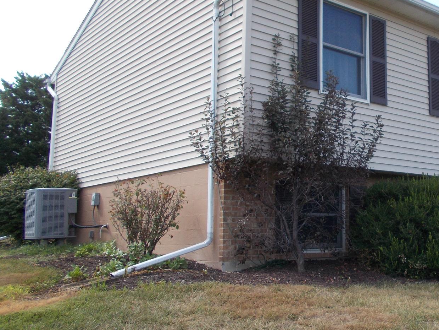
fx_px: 545
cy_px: 155
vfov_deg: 33.6
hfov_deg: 41.8
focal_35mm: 43
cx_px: 357
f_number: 3.2
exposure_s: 1/320
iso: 80
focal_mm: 4.6
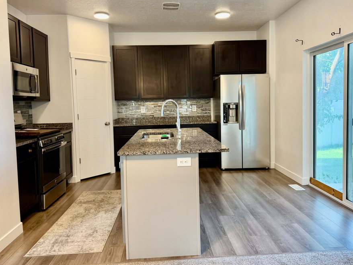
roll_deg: +1.1
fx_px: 285
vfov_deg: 49.6
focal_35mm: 28
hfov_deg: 63.4
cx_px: 183
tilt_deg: -3.4
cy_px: 119
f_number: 1.78
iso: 160
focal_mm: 6.76
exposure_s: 1/129
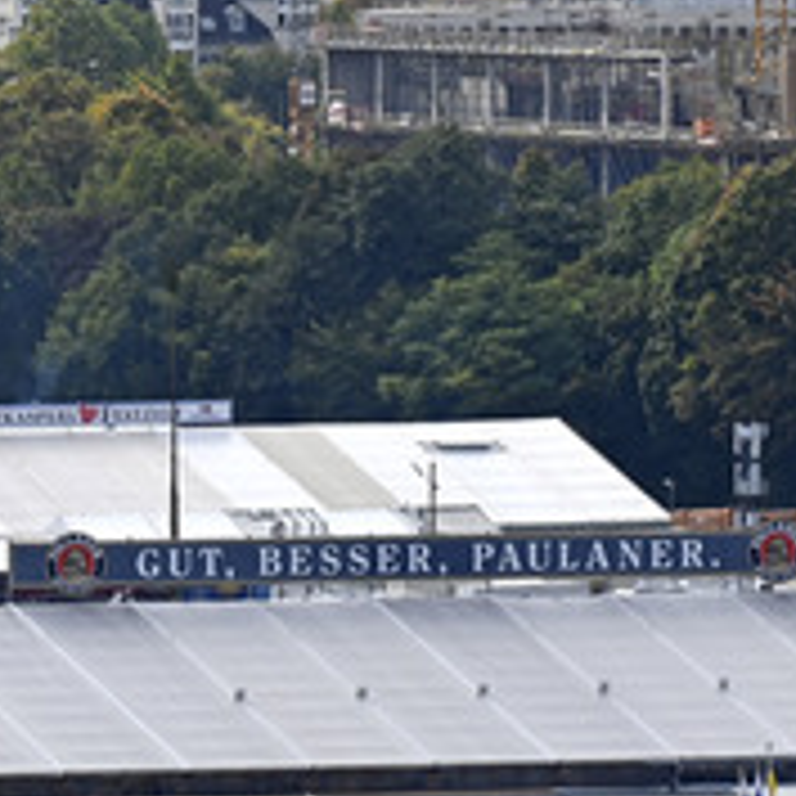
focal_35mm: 647
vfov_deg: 2.7
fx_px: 16832
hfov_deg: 2.7
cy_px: 607
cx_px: -72
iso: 250
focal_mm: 200
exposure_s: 1/1000
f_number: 6.3
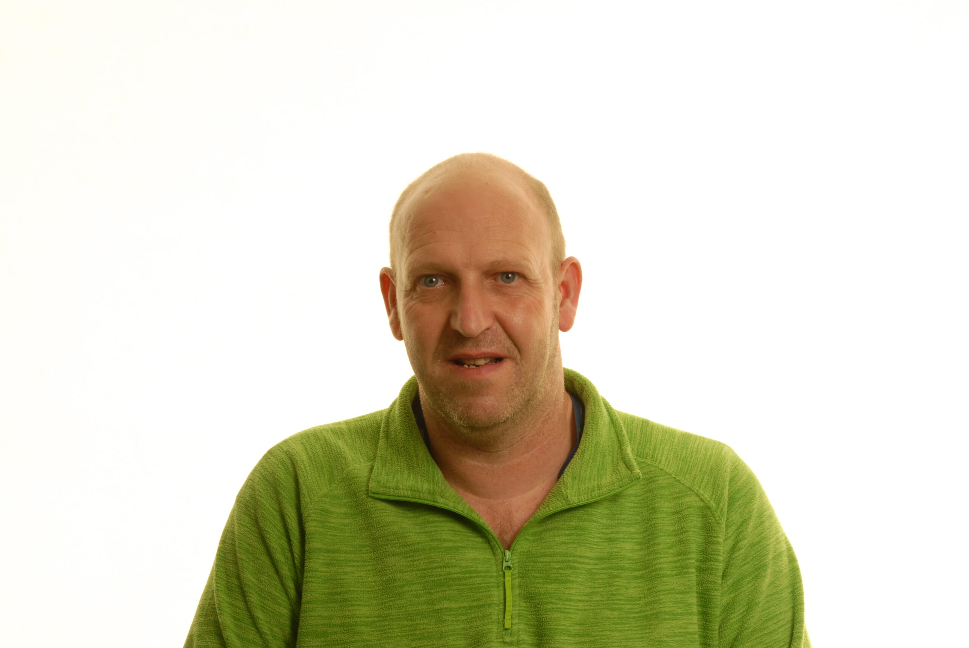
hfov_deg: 29.8
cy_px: 324
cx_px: 484
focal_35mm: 68
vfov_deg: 20.2
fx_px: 1819
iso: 100
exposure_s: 1/160
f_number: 14
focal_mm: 45
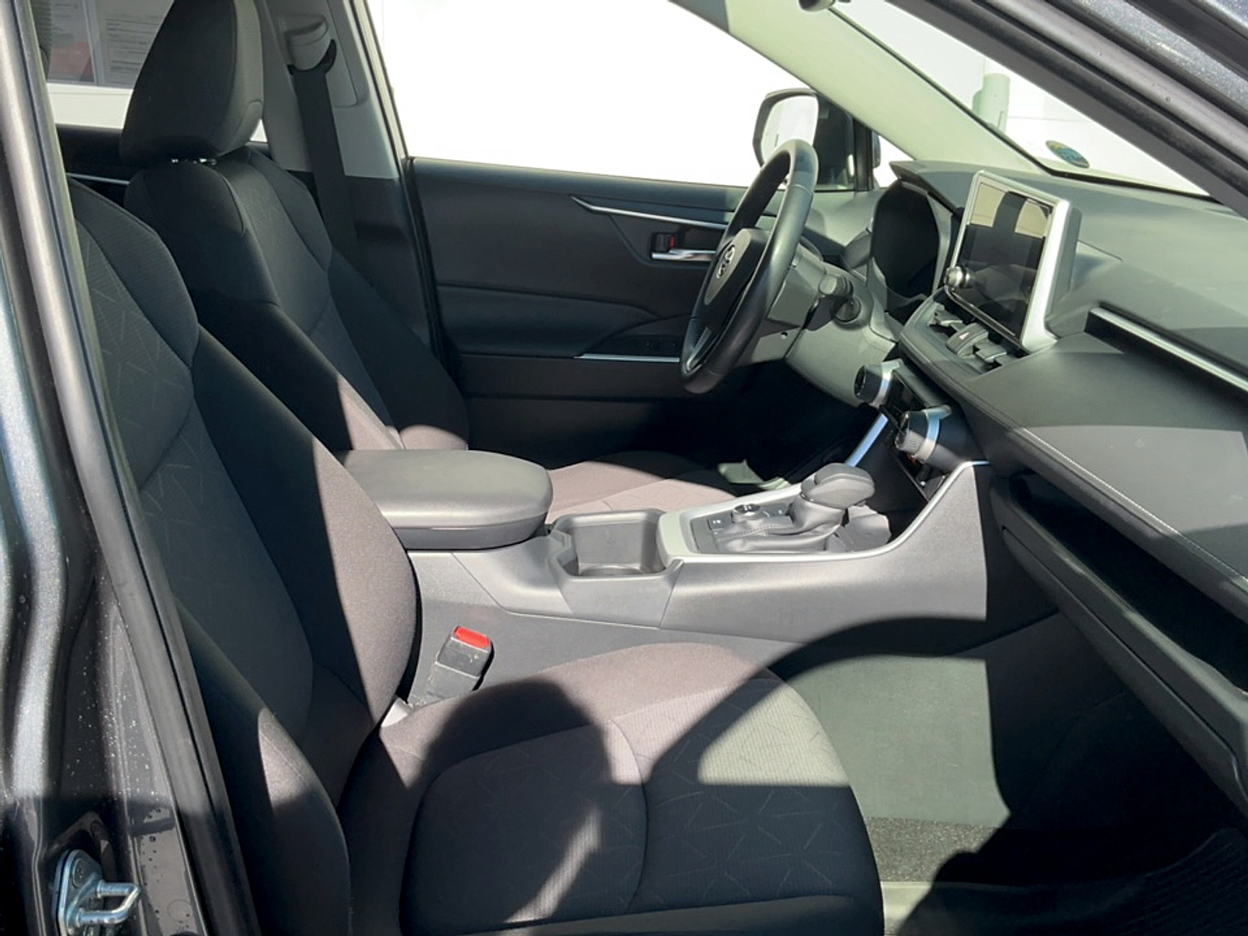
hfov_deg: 60.0
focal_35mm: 30
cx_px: 624
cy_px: 468
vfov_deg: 46.8
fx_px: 1082
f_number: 1.8
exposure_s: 1/342
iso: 25
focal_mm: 3
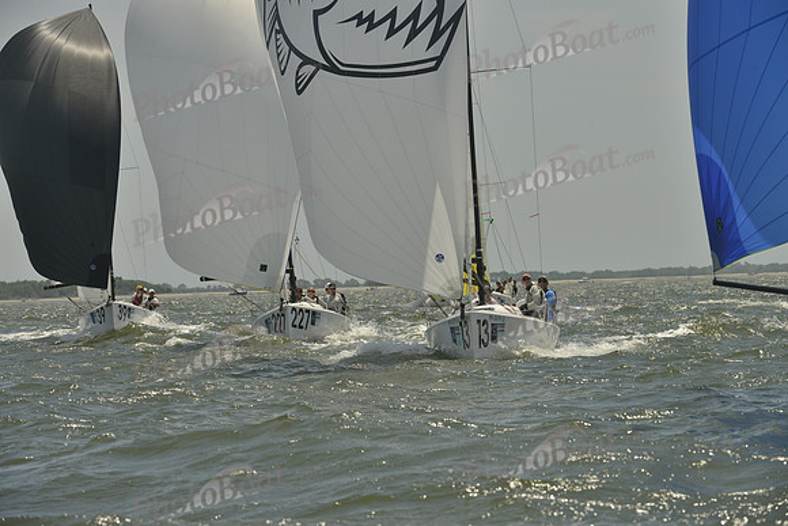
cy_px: 263
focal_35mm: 200
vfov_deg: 6.9
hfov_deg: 10.3
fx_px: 4379
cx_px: 394
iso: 280
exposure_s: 1/1250
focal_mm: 200
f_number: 10
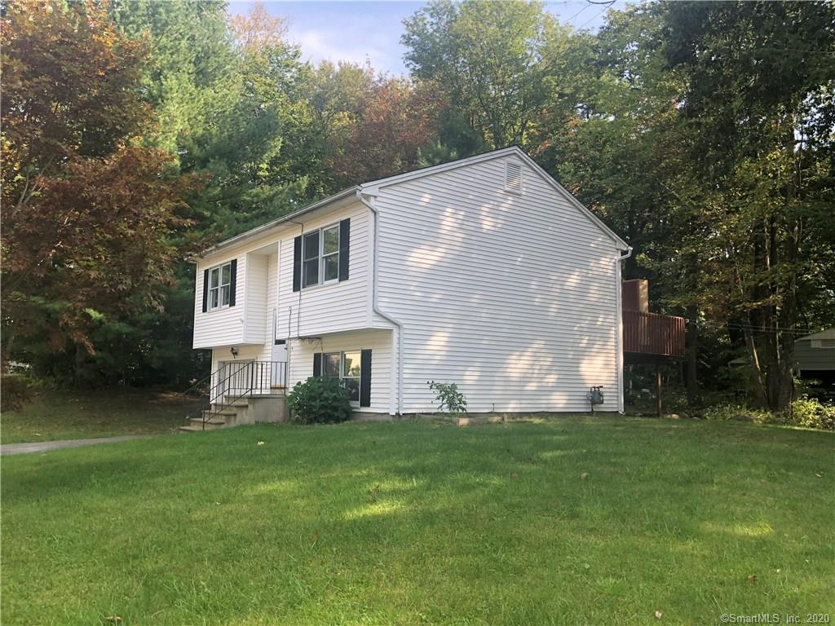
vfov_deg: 49.7
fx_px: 675
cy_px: 313
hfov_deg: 63.4
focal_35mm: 28
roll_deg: -0.9
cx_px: 418
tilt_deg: +5.5
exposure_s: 1/374
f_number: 1.8
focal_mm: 3.99
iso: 20
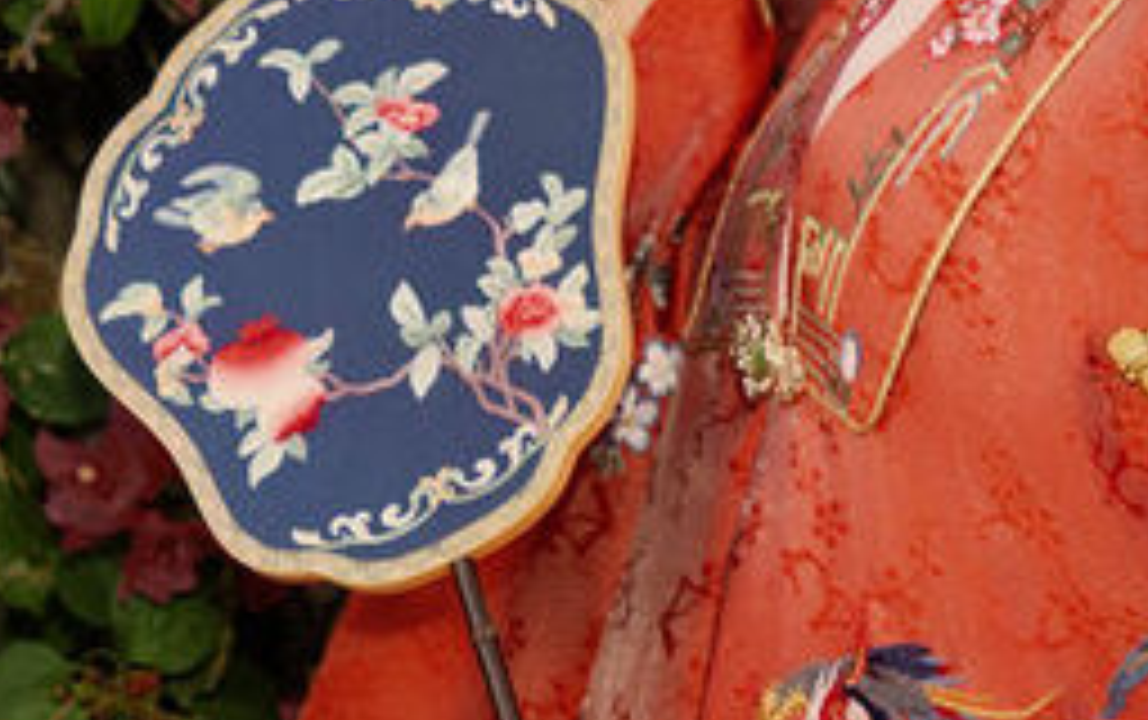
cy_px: -117
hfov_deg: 8.8
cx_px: 572
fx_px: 7486
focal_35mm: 239
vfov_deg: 5.5
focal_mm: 58
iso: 400
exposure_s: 1/100
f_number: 4
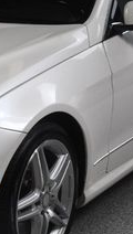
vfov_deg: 17.4
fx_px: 767
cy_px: 105
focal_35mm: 123
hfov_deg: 9.7
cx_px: -47
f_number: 14
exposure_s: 1/160
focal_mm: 26
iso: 100
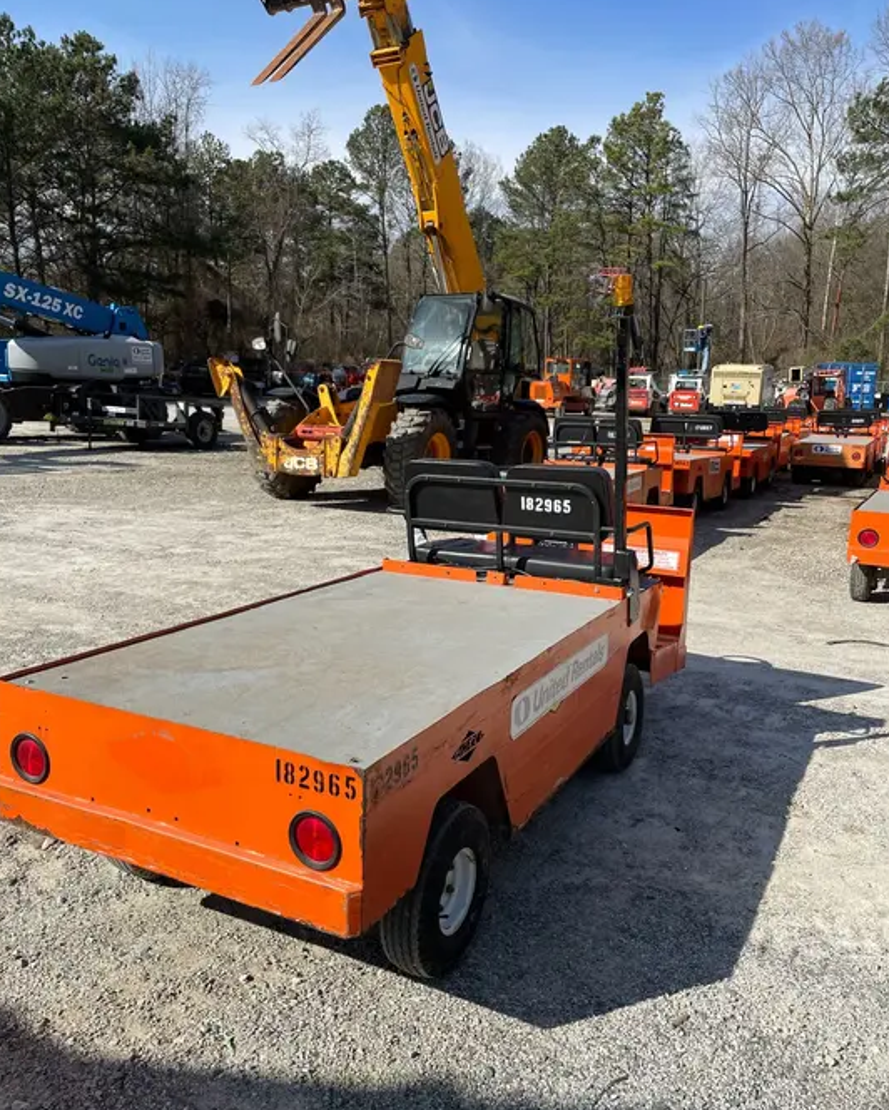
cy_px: 568
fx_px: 920
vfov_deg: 62.2
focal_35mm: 28
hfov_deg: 51.6
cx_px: 438
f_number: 1.6
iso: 50
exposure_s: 1/4831
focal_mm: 4.2
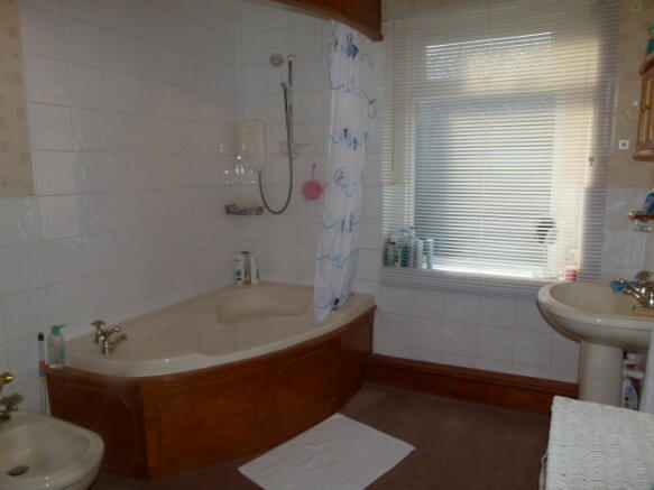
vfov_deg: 54.9
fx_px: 472
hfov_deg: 69.4
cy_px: 245
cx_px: 327
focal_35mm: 25
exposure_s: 1/40
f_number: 8
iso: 100
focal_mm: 4.5
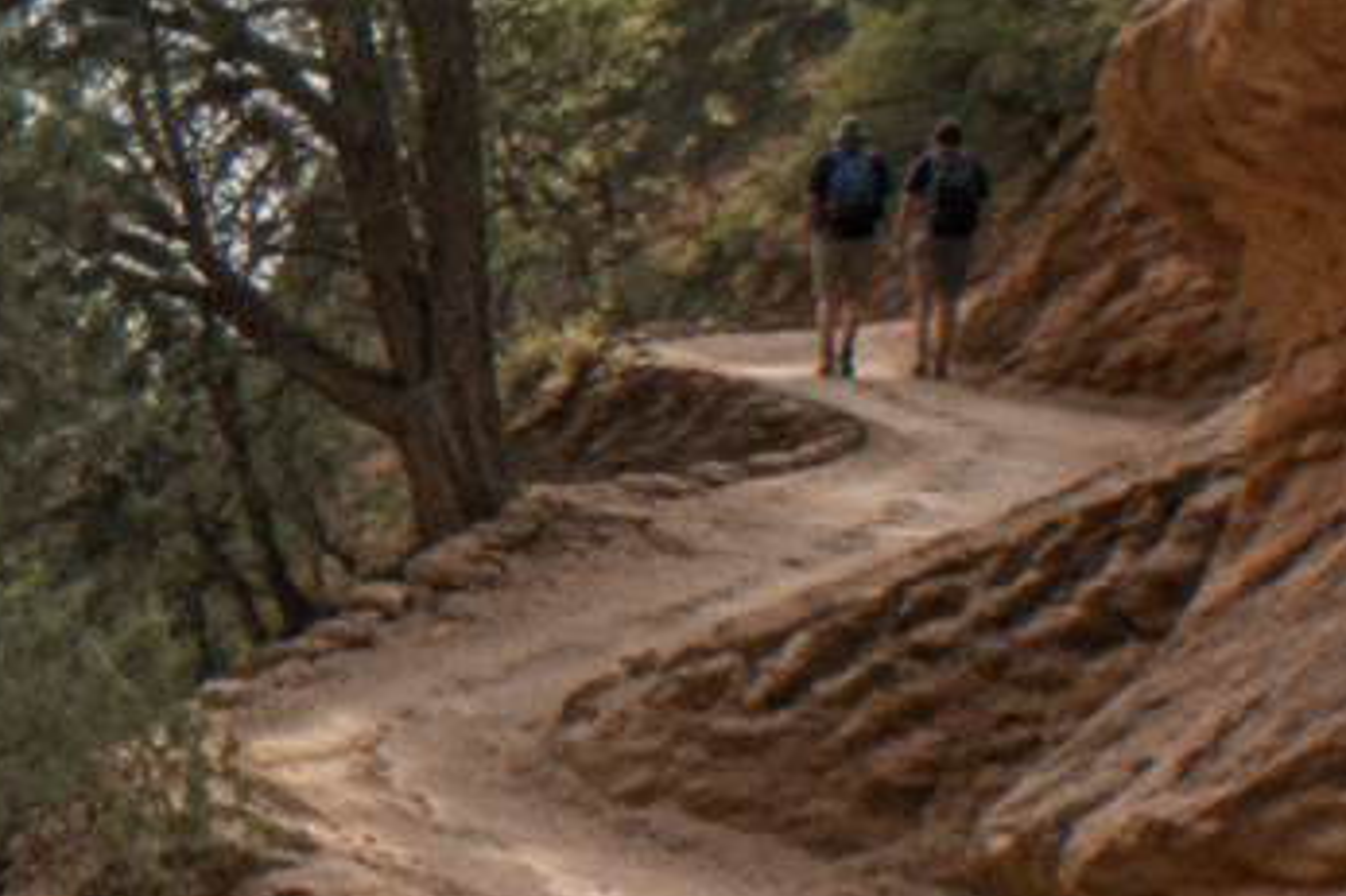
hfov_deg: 19.3
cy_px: 1071
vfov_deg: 13.2
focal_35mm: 101
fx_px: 3774
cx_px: -167
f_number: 10
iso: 320
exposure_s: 1/200
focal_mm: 35
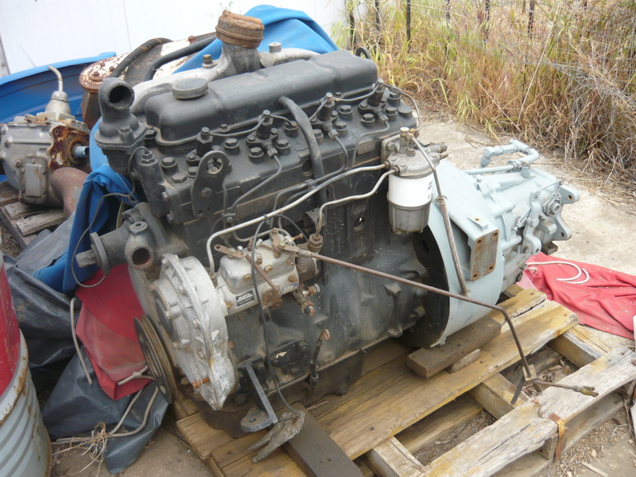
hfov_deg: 55.4
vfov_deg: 42.9
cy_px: 238
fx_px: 606
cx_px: 318
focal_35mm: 33
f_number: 2.8
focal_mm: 5.5
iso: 100
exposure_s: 1/160
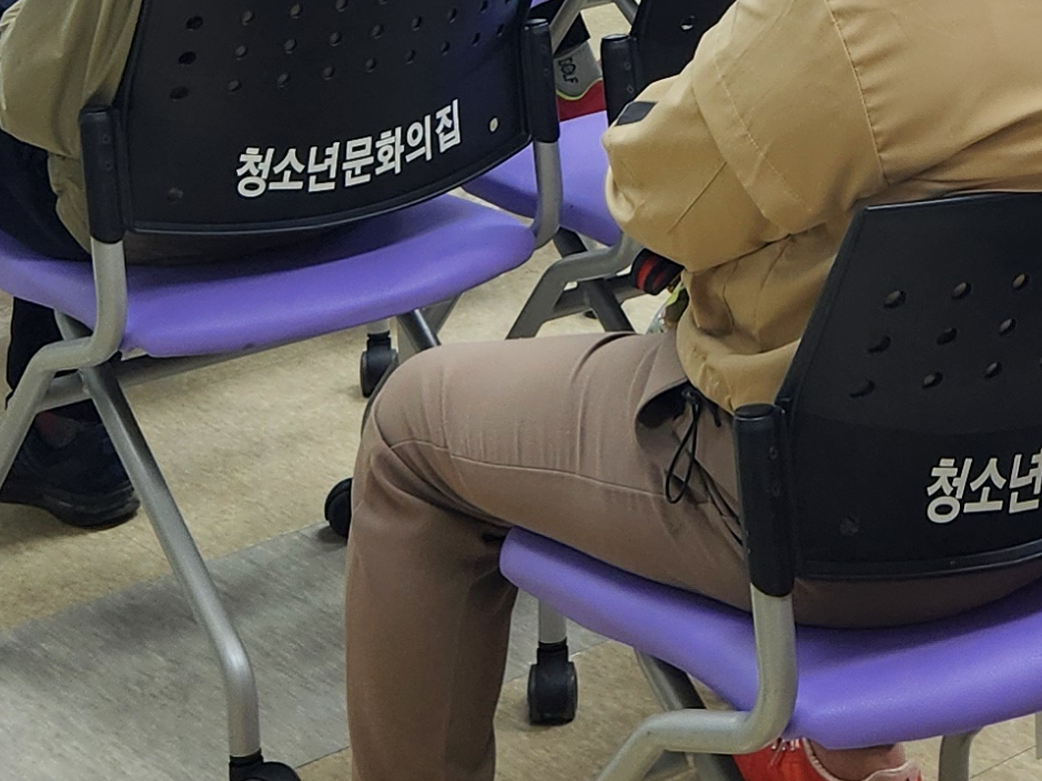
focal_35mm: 98
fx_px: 2950
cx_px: 959
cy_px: -474
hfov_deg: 19.6
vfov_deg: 13.9
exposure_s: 1/120
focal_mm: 5.4
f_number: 1.8
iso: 80
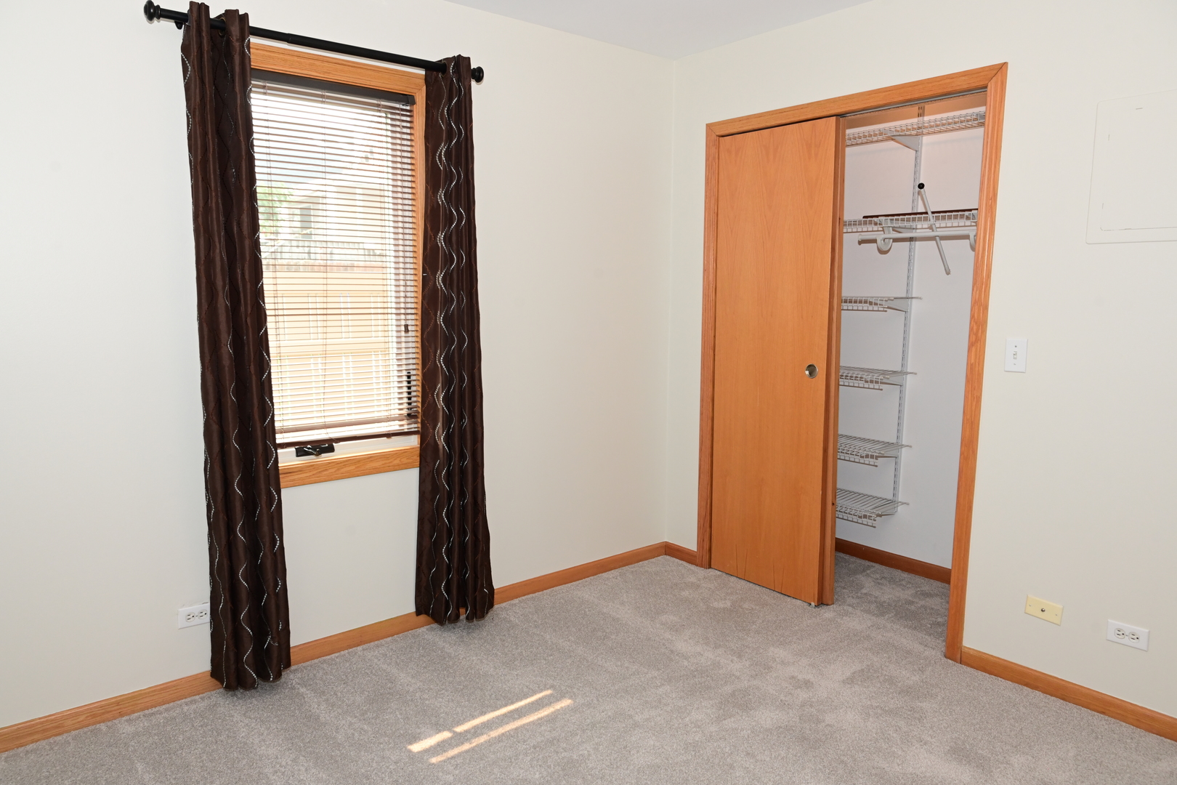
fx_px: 785
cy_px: 392
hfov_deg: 73.7
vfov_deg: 53.1
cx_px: 588
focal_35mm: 24
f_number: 8
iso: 1000
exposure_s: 1/60
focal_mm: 24
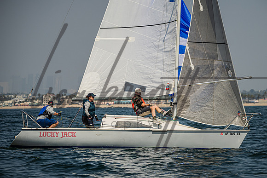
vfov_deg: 6.5
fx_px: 1564
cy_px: 102
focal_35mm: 211
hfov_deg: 9.8
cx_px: 153
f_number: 4.8
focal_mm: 170
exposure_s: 1/4000
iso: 220
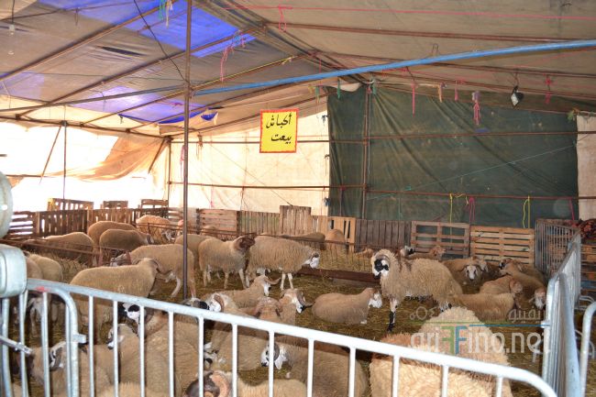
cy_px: 198
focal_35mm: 27
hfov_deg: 67.4
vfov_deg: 47.9
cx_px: 298
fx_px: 447
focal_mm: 18
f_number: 4
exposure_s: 1/80
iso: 400
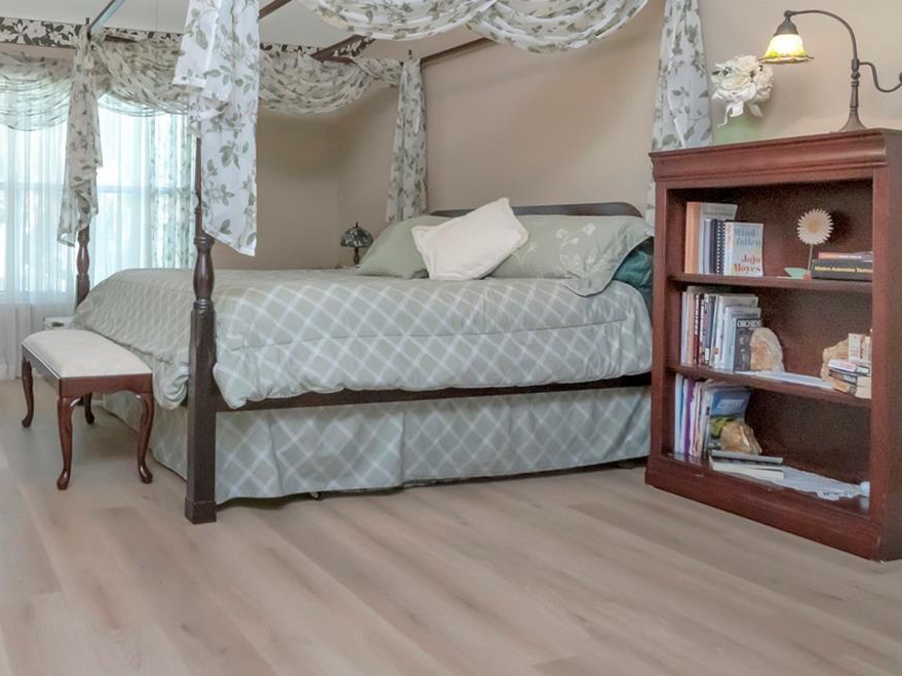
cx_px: 174
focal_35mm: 29
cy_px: 269
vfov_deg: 48.1
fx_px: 752
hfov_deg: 57.1
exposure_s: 1/200
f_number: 7.1
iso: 1250
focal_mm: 11
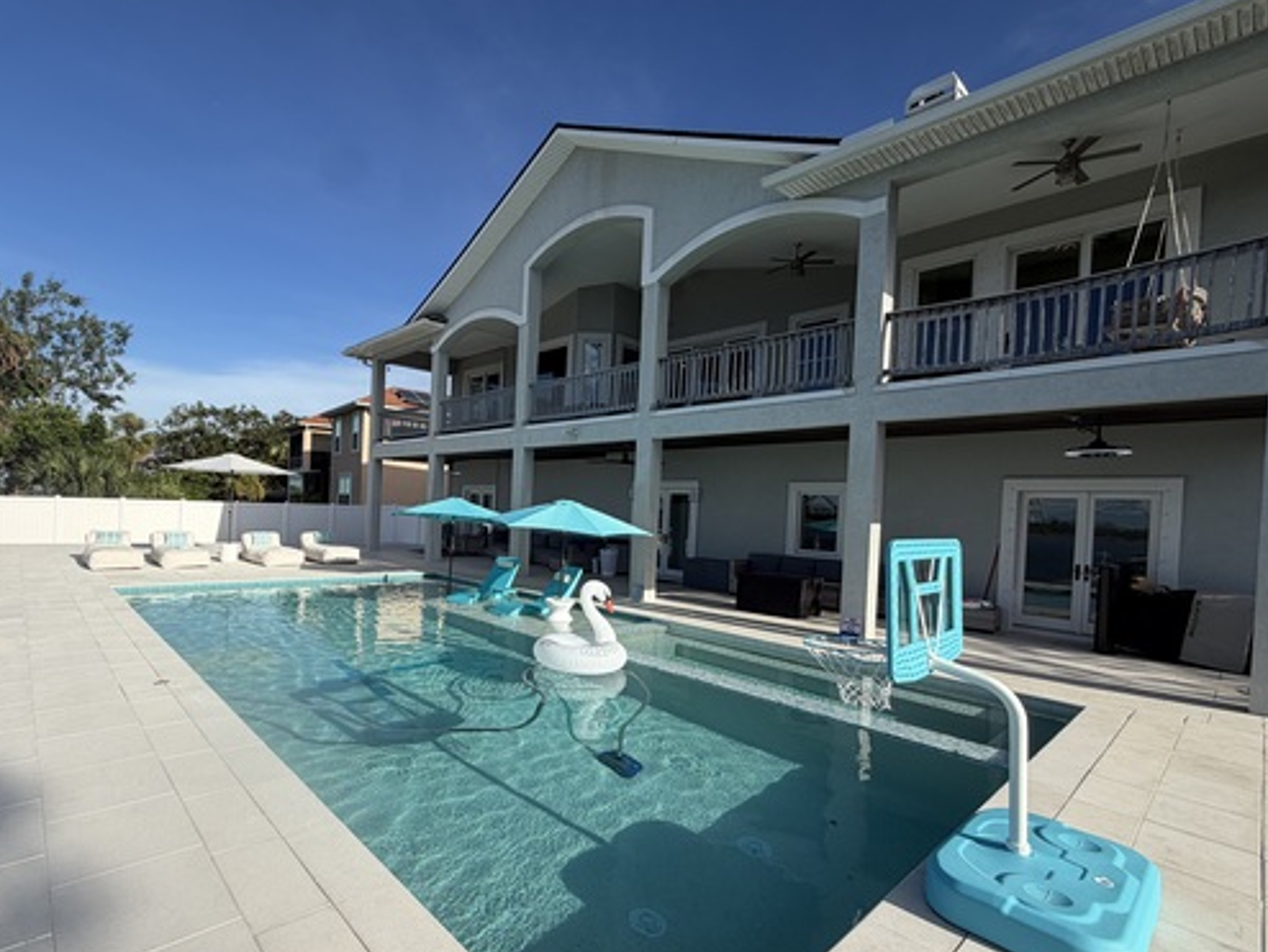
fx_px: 623
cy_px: 518
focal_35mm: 17
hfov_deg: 89.8
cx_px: 506
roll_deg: -1.8
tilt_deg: -1.6
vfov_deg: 74.6
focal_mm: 2.22
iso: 20
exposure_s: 1/789
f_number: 2.2
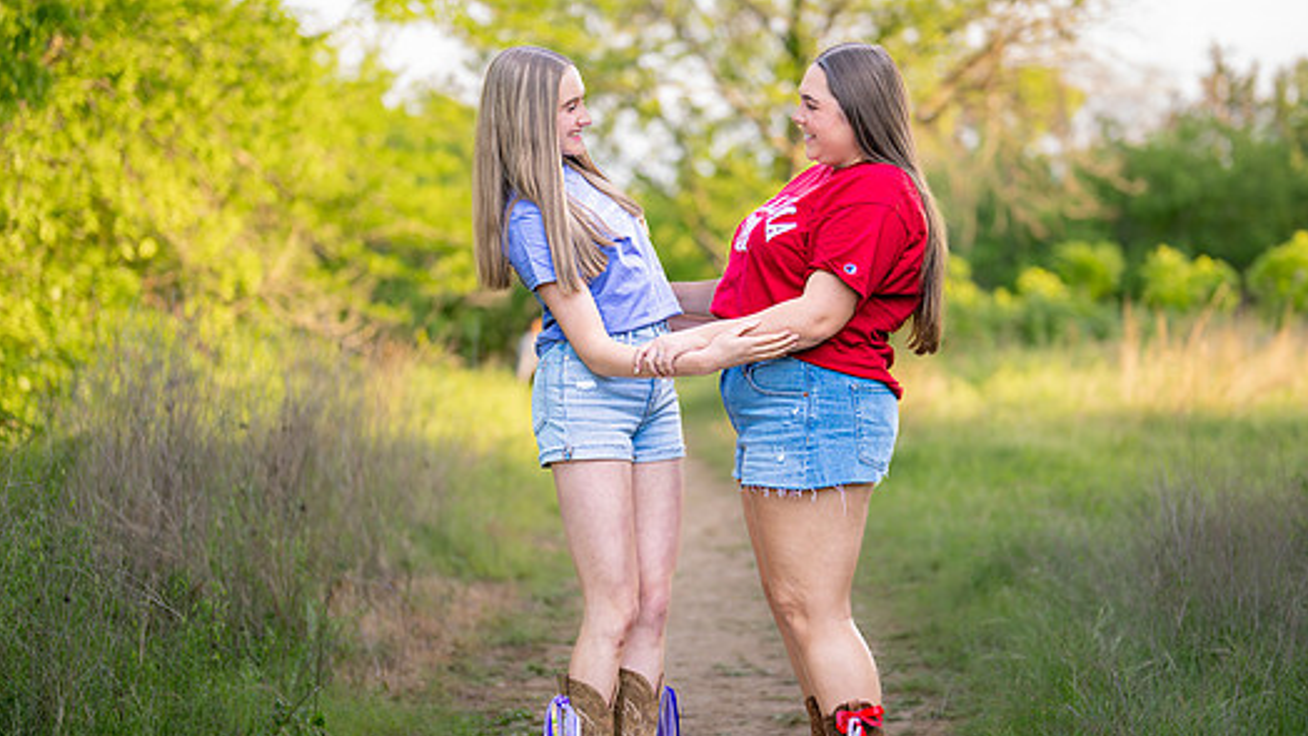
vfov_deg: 15.9
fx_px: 2636
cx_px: 733
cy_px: 389
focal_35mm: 76
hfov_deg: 27.8
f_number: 1.2
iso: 320
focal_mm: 50
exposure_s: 1/1250
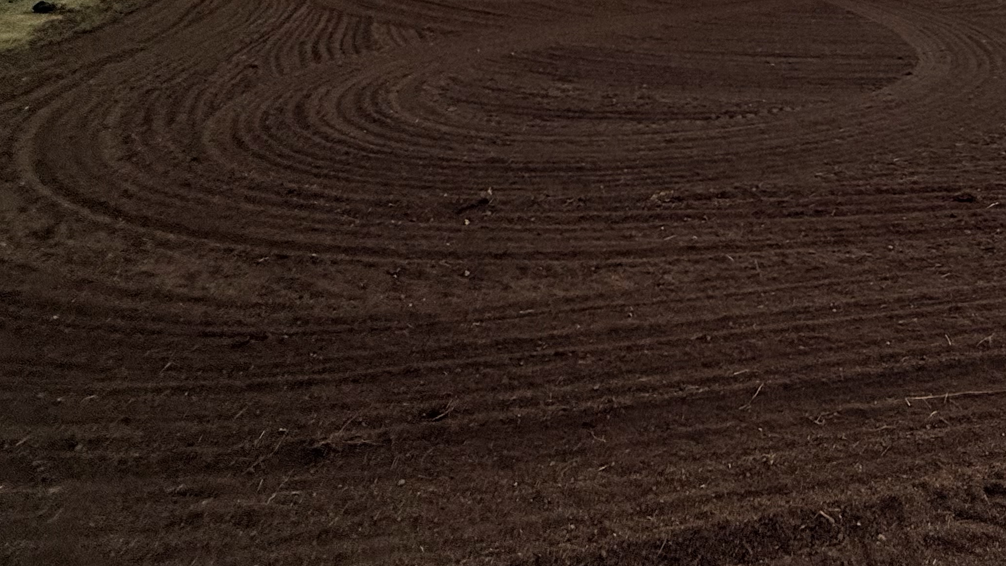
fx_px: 800
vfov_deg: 34.4
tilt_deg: -4.2
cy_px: -36
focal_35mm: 30
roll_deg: -0.7
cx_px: 830
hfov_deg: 58.5
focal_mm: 2.22
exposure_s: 1/99
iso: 160
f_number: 2.2
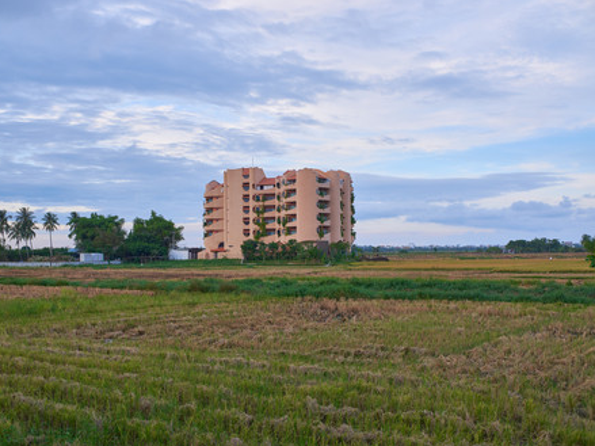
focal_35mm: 58
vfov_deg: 25.2
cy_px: 223
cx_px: 275
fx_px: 997
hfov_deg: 33.2
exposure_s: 1/500
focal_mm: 35
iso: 200
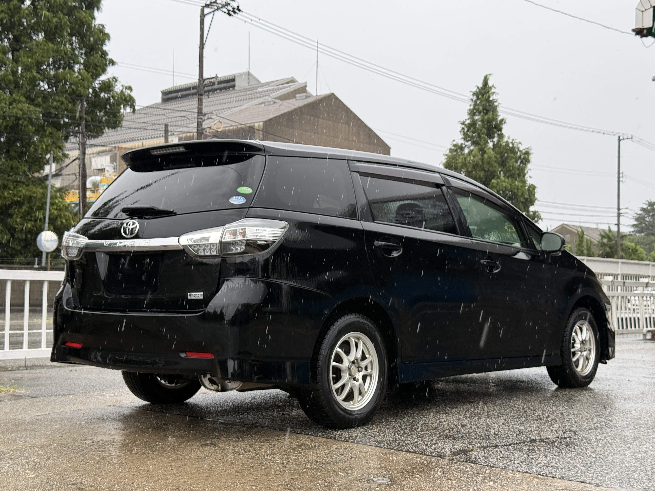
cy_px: 246
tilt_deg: +3.0
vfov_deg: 30.3
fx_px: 908
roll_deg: -1.2
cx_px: 328
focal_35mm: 48
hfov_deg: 39.7
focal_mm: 6.76
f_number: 1.78
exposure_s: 1/566
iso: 64
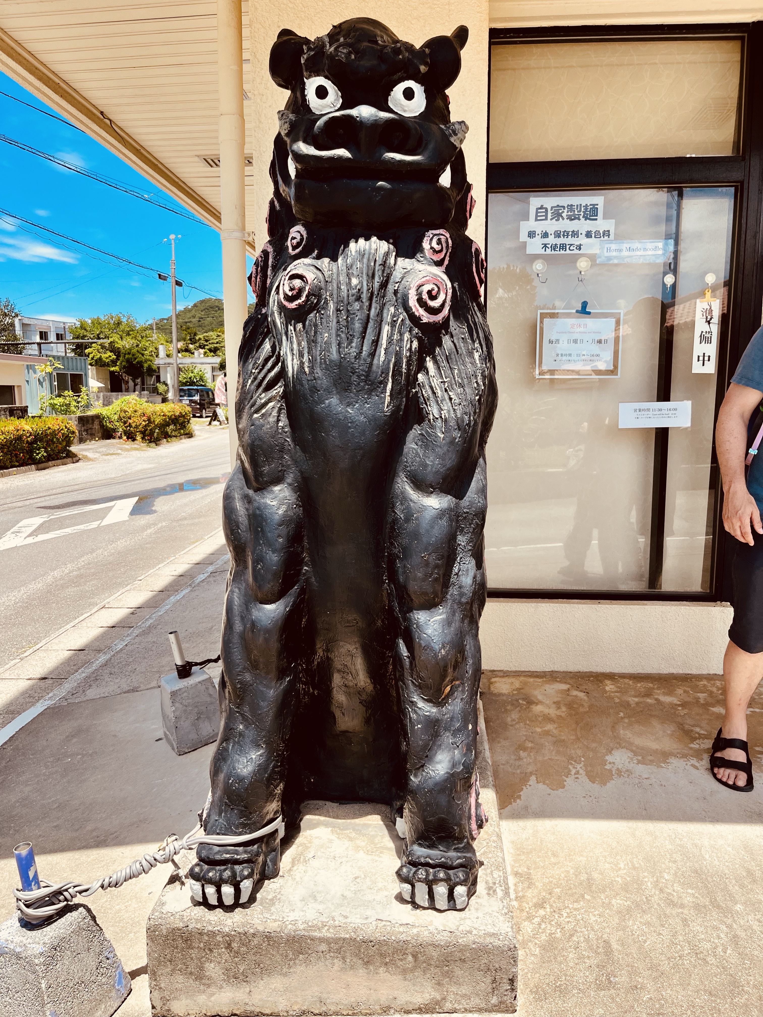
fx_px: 764
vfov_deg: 67.3
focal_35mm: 26
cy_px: 508
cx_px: 382
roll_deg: +1.6
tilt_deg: -8.6
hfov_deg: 53.1
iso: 50
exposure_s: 1/1647
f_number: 1.6
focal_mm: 5.1
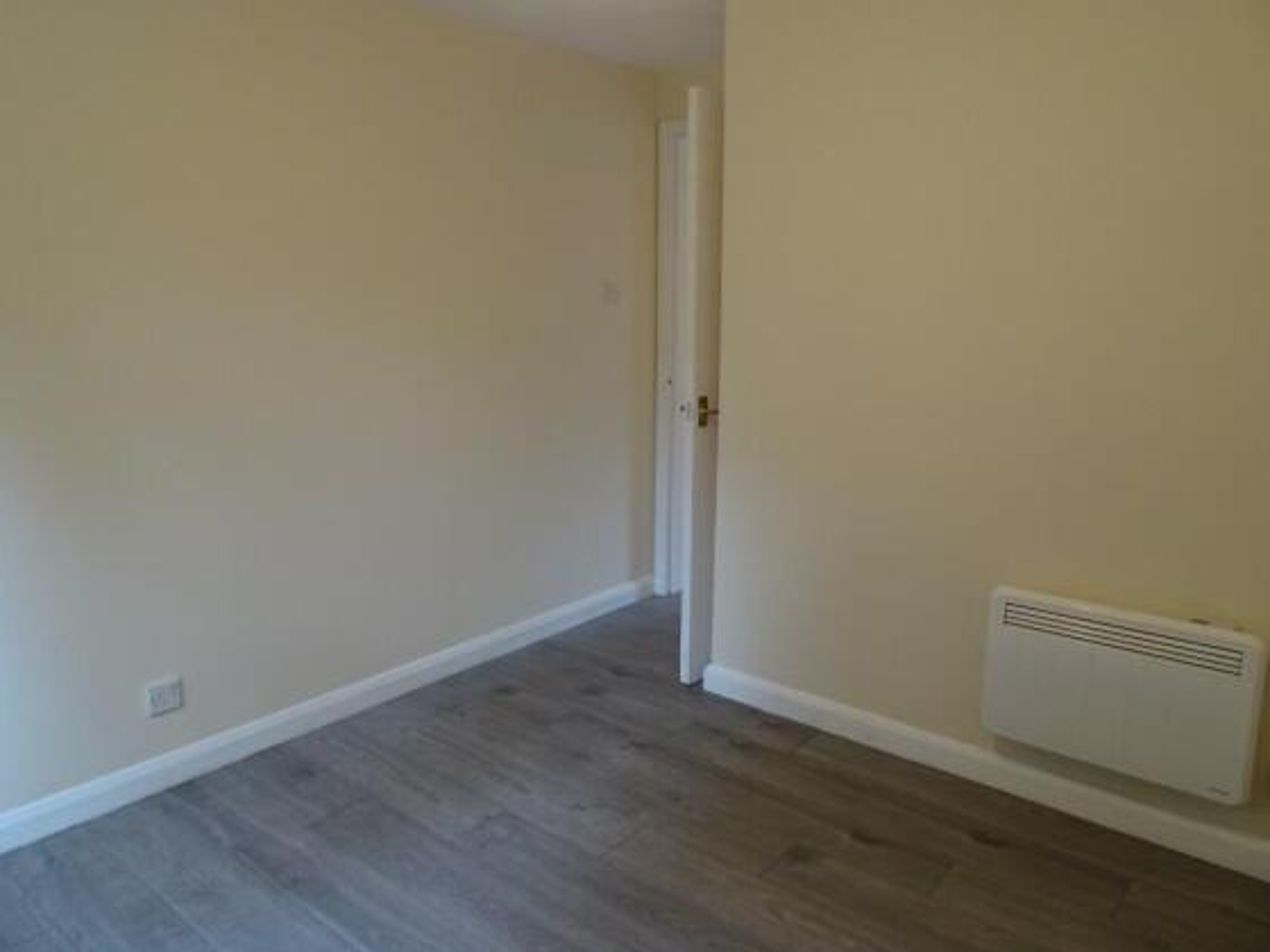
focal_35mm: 25
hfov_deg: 69.4
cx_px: 625
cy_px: 459
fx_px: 917
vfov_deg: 54.9
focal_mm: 4.1
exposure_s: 1/30
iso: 160
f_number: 3.5
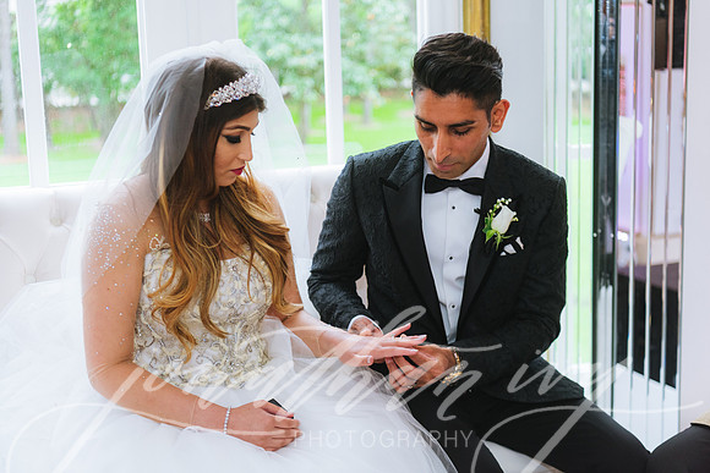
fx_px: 1077
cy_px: 225
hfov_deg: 36.5
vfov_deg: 24.8
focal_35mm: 55
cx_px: 373
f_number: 2.8
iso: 800
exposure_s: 1/200
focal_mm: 52
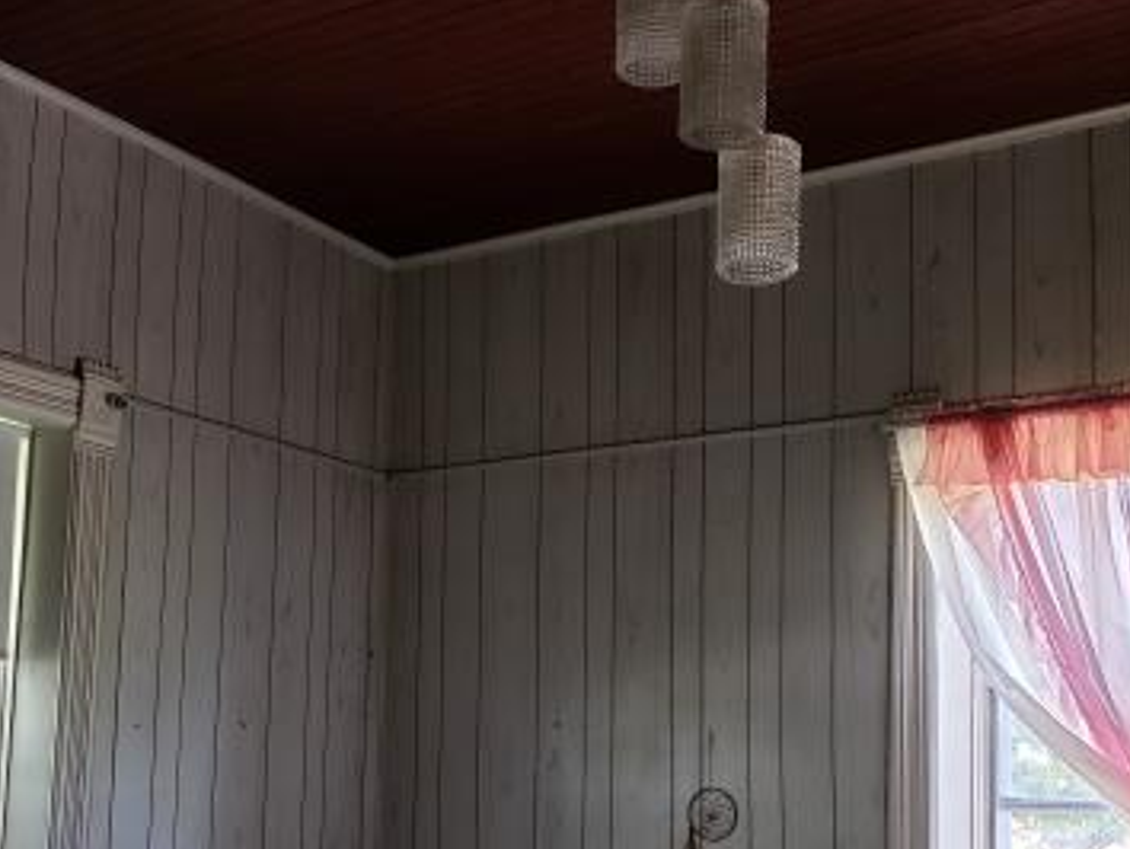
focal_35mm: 47
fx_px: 1535
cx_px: 450
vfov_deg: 30.3
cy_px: 648
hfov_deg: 40.2
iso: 100
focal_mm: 4.3
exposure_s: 1/35
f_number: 2.4
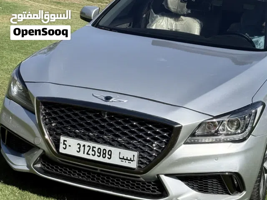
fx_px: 370
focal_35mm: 48
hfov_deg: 39.7
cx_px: 134
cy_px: 100
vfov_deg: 30.3
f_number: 1.78
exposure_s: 1/4878
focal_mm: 6.76
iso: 100
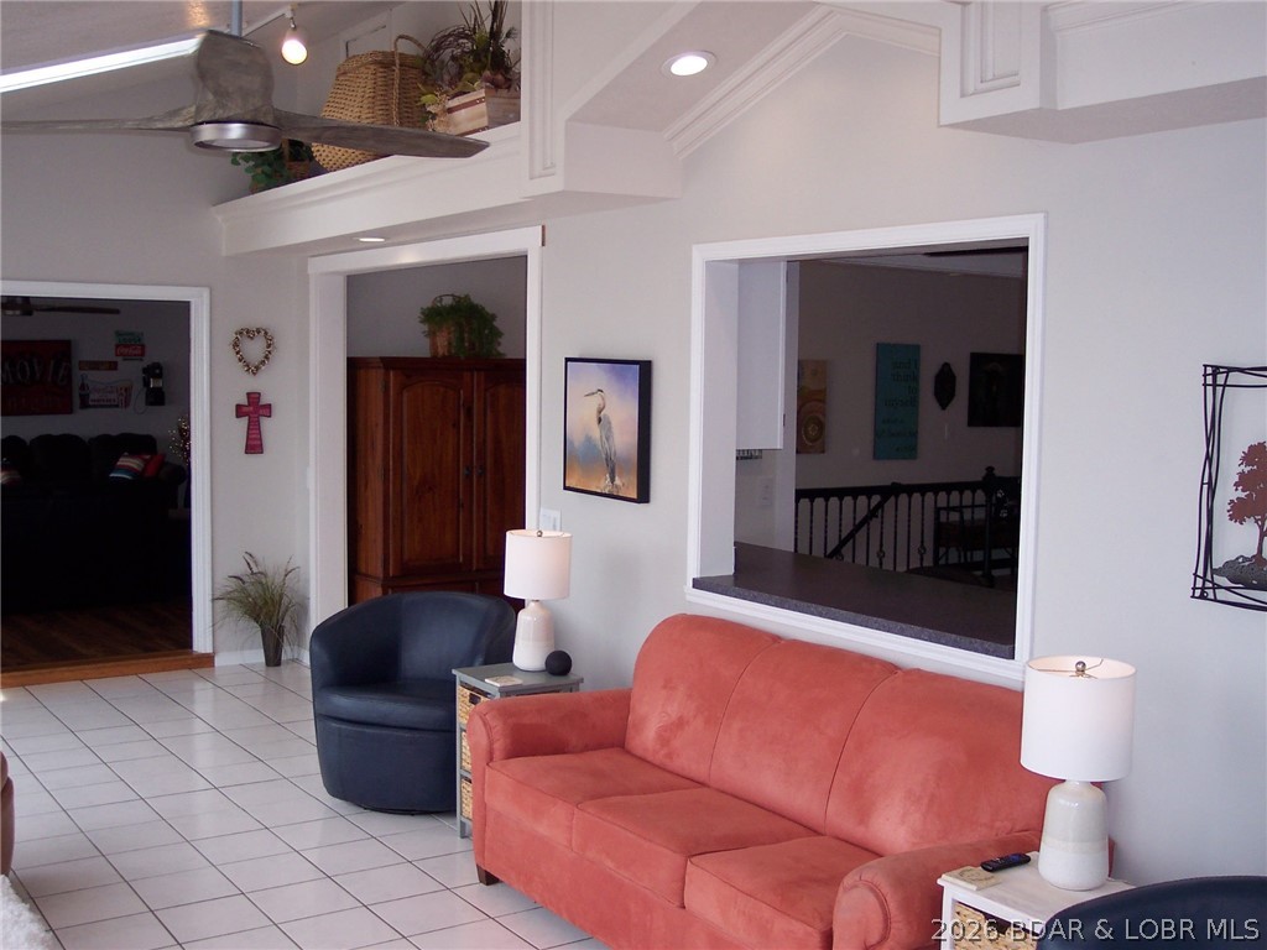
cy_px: 475
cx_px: 634
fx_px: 1391
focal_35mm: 38
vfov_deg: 37.7
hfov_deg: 49.0
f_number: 2.8
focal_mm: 8
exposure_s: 1/350
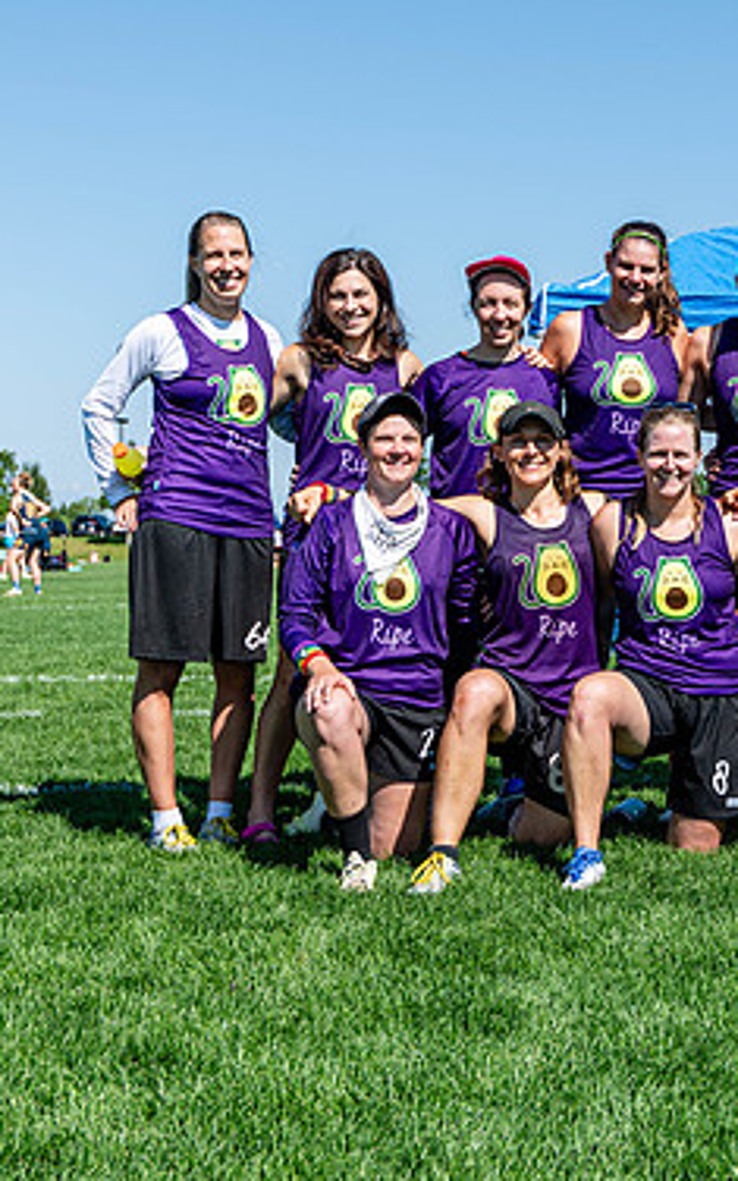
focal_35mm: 69
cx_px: 757
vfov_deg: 29.8
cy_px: 519
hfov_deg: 18.3
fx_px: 2220
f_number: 5.6
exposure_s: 1/500
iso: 64
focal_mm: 35
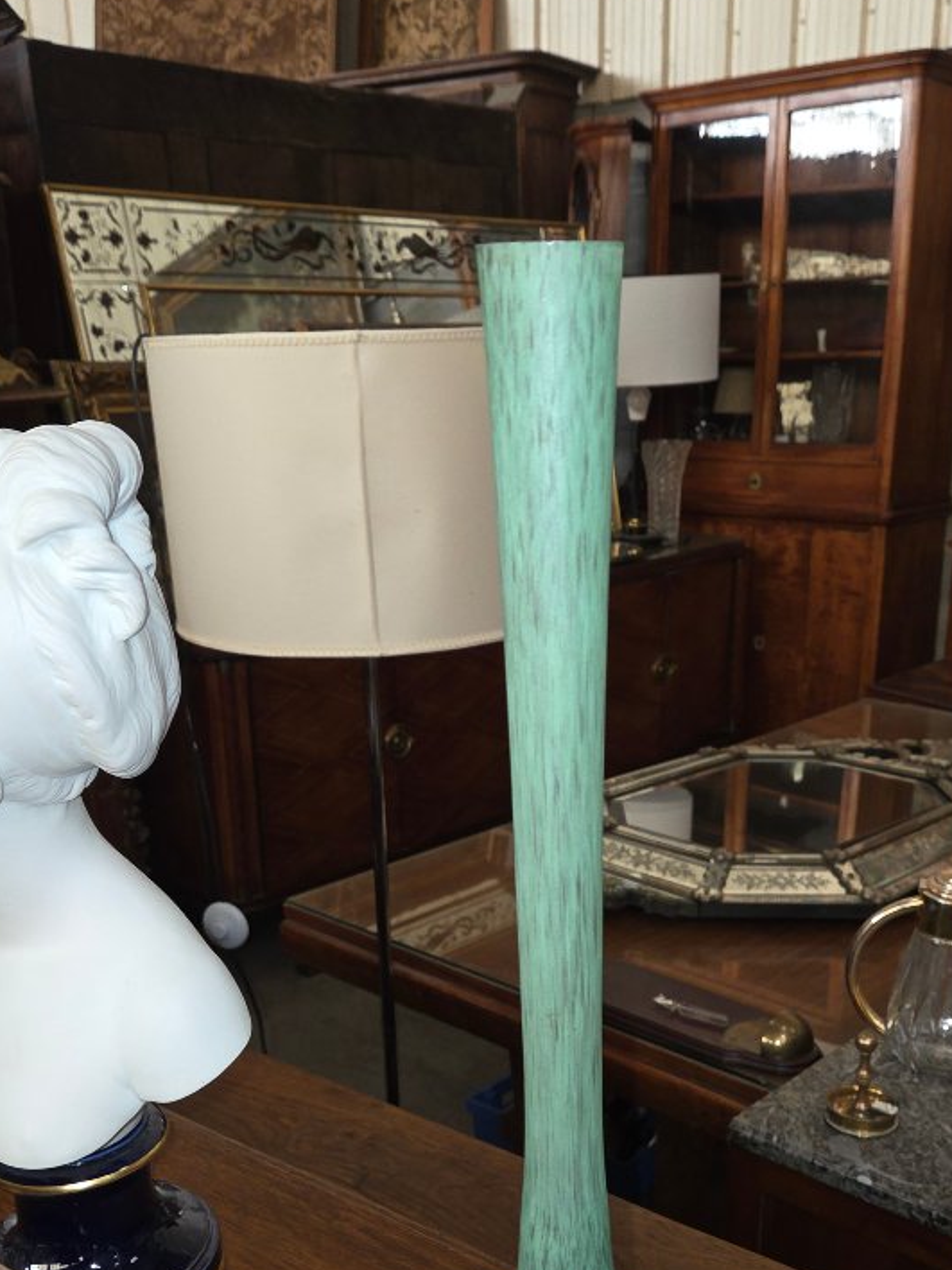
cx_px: 515
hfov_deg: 36.8
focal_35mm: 39
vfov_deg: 46.9
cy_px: 877
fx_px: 1430
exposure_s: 1/40
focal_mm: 5.4
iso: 100
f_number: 1.8
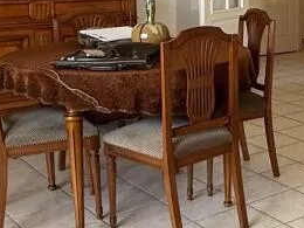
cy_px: 42
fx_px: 606
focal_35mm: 69
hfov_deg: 26.0
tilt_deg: -6.2
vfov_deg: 21.0
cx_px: 337
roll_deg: +0.2
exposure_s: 1/99
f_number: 2.2
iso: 125
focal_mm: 2.22
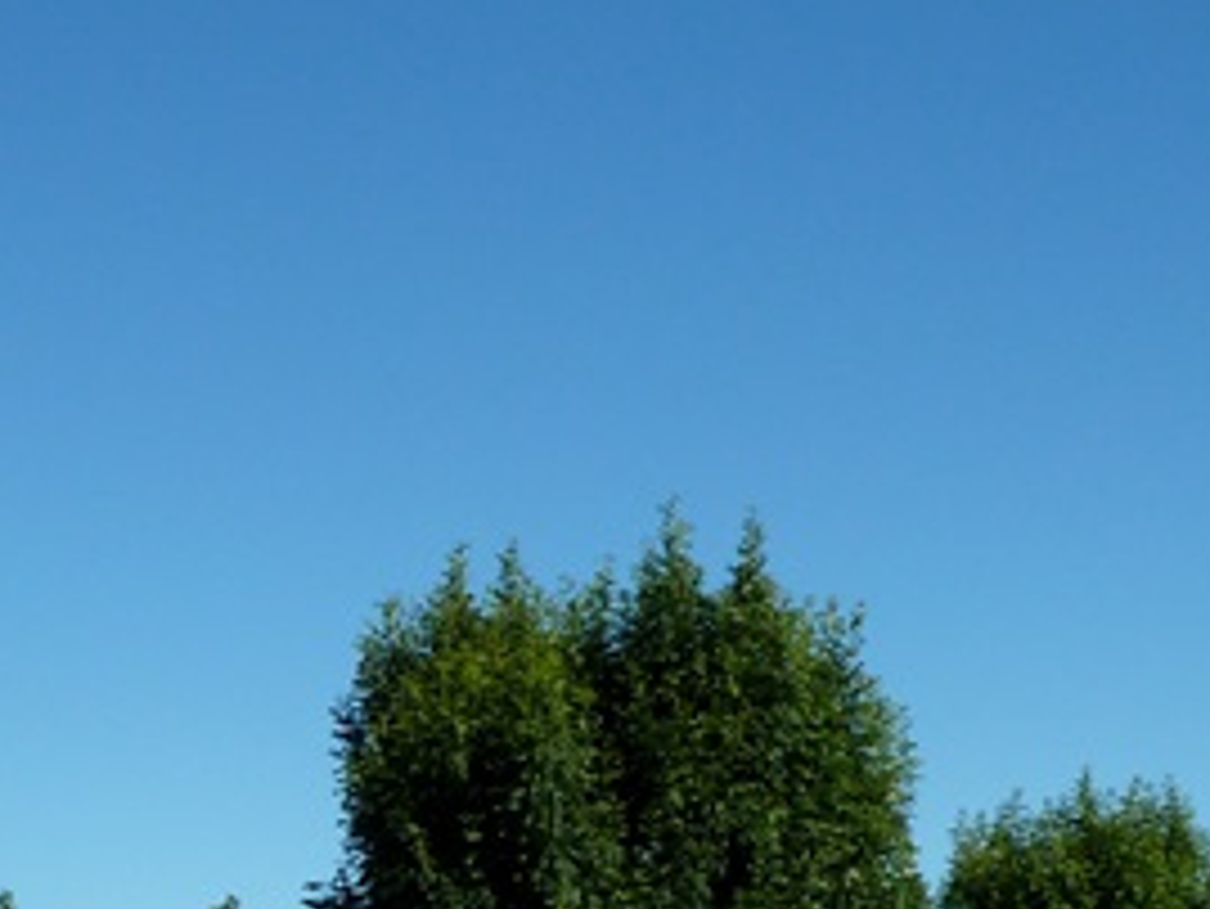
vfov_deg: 13.5
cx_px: -126
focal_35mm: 104
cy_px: 1296
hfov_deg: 18.2
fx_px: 3637
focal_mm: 5.7
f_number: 5
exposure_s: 1/500
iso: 80
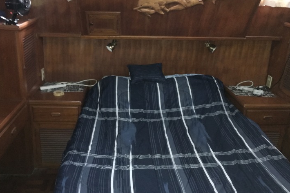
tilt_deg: -19.7
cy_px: 86
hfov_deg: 55.7
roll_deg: -1.2
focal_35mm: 34
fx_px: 274
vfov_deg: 38.8
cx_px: 132
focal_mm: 4.15
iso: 400
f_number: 2.2
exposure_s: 1/16
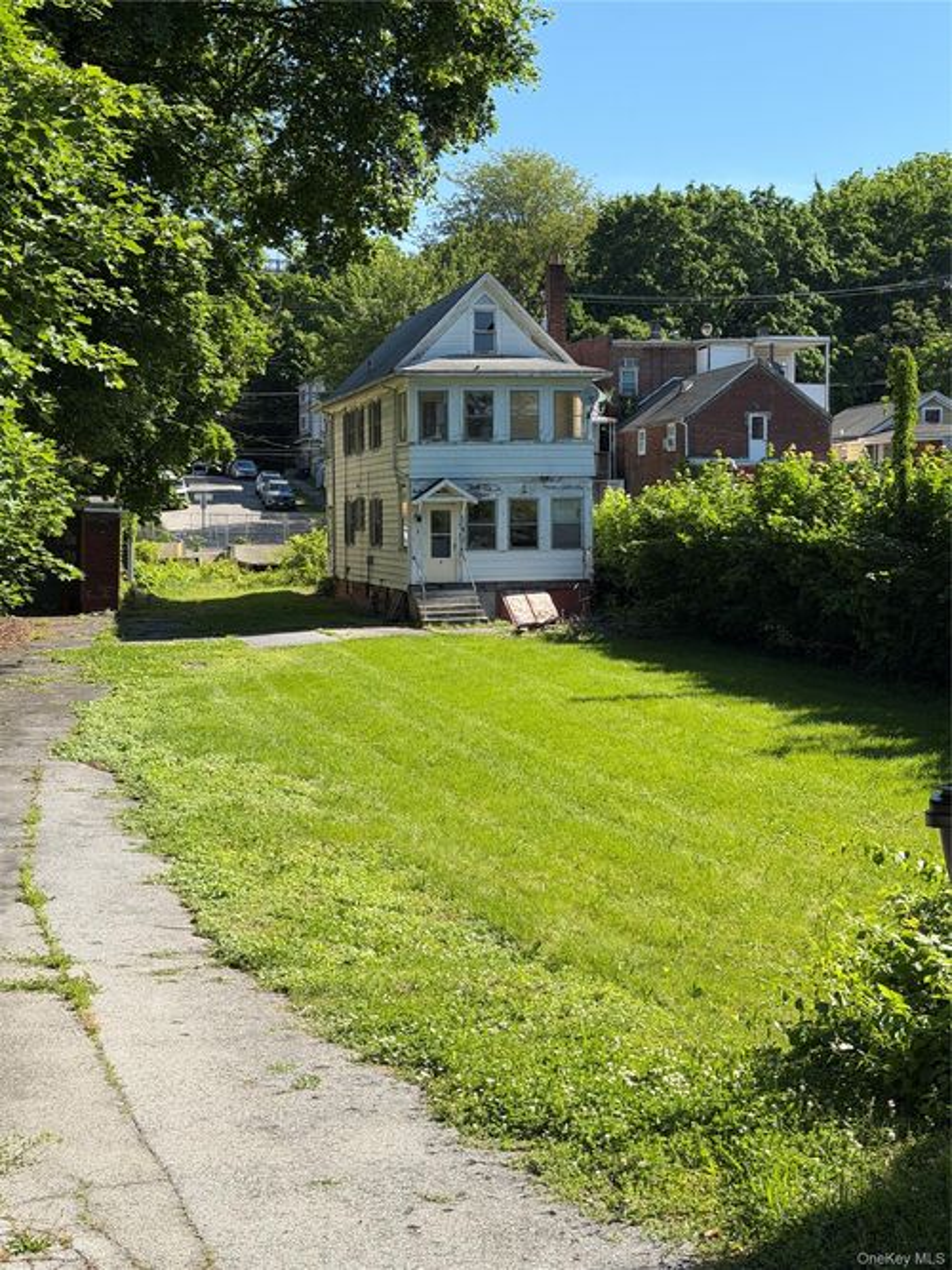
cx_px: 476
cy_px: 635
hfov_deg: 30.3
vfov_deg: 39.7
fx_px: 1761
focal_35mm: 48
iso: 80
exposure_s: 1/2273
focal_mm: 6.76
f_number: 1.78
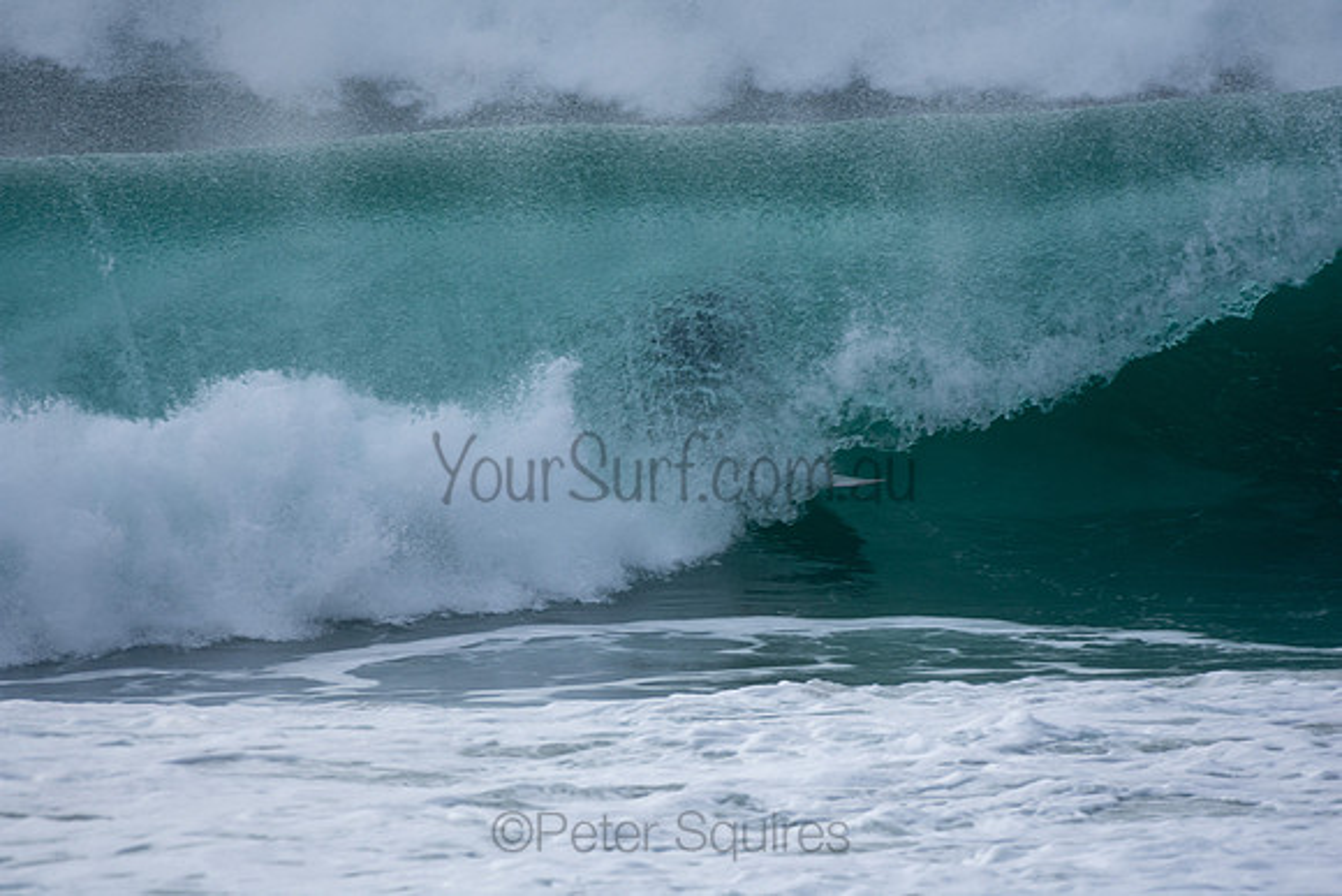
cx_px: 671
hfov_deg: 2.7
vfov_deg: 1.8
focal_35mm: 750
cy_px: 448
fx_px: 27964
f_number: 5.6
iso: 160
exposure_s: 1/800
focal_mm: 500
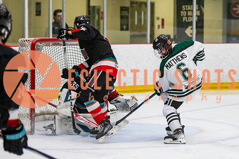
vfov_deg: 7.9
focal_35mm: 174
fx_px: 1158
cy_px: 81
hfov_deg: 11.8
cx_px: 173
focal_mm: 98
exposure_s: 1/640
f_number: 3.2
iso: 2000
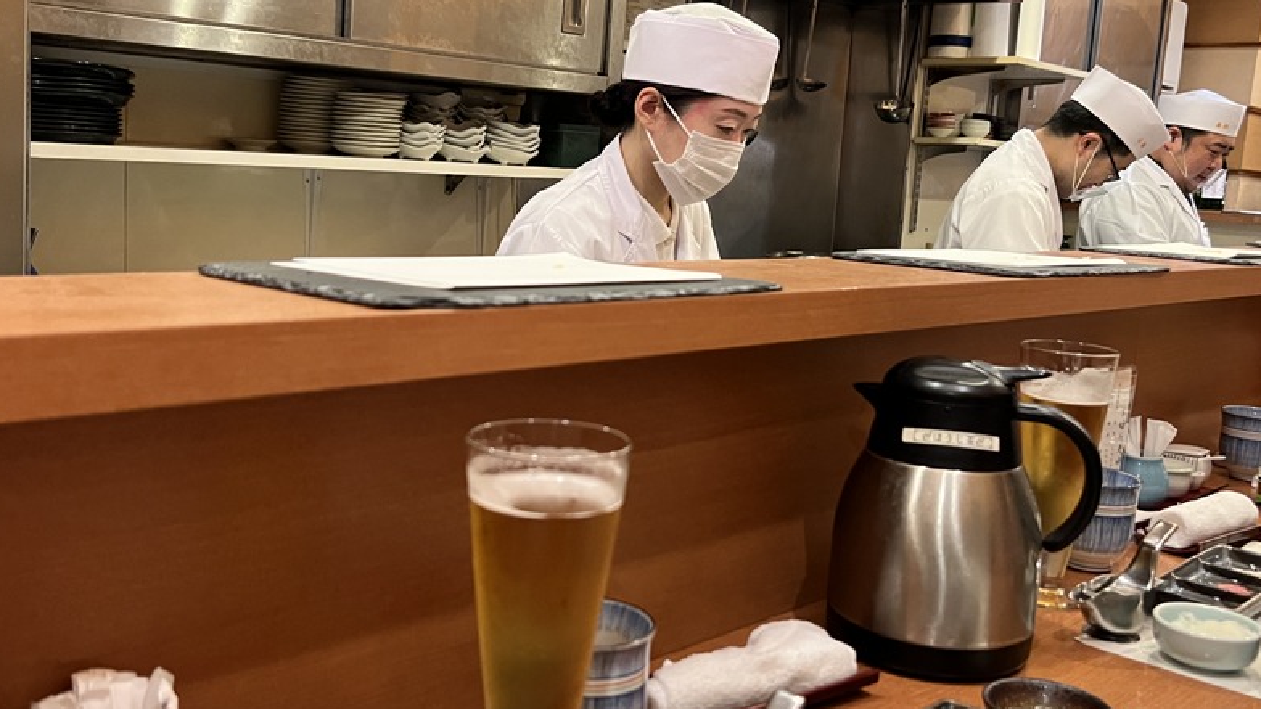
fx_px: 1237
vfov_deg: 32.0
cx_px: 624
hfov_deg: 54.0
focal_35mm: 37
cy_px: 331
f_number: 1.5
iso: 320
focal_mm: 5.7
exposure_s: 1/50
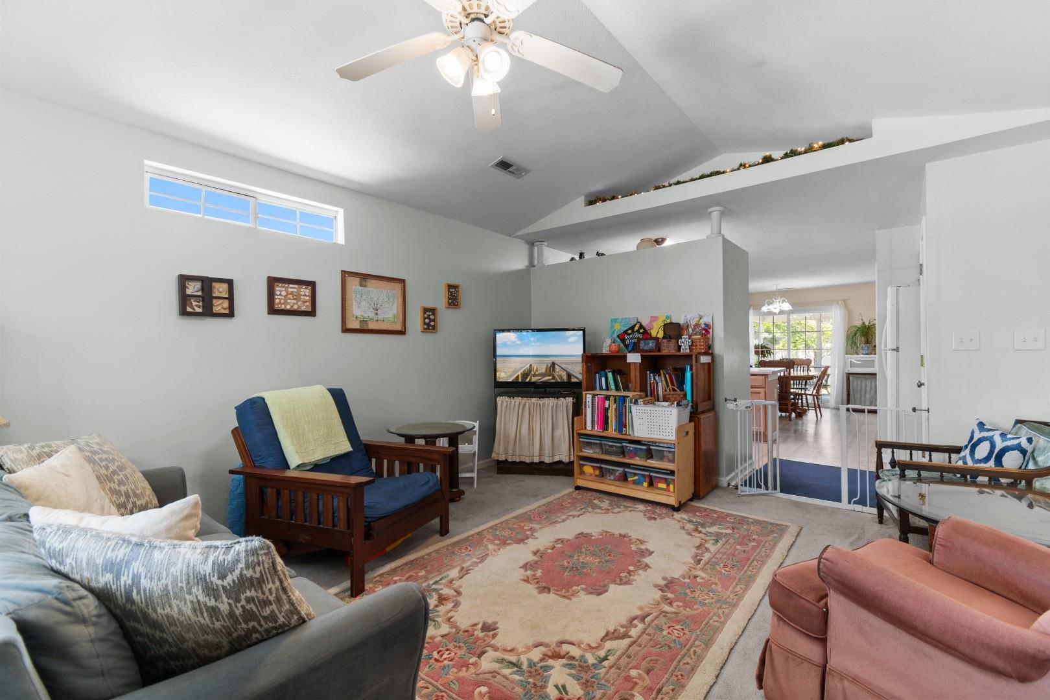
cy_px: 350
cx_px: 525
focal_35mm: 15
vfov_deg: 77.3
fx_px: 437
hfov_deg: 100.4
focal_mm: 10
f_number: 4.5
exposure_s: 1/8
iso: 100
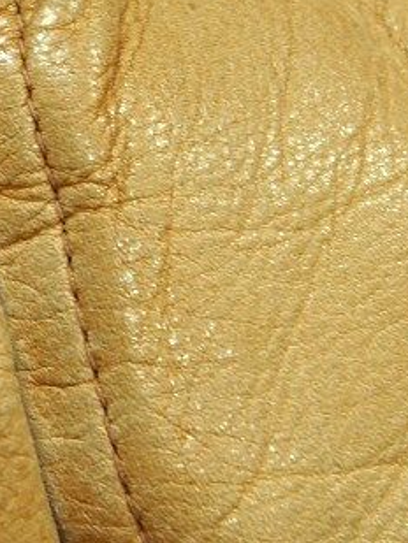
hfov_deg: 7.1
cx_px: -211
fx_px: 3219
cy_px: 216
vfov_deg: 9.6
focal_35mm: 205
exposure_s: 1/10
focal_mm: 35
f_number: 7.1
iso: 400
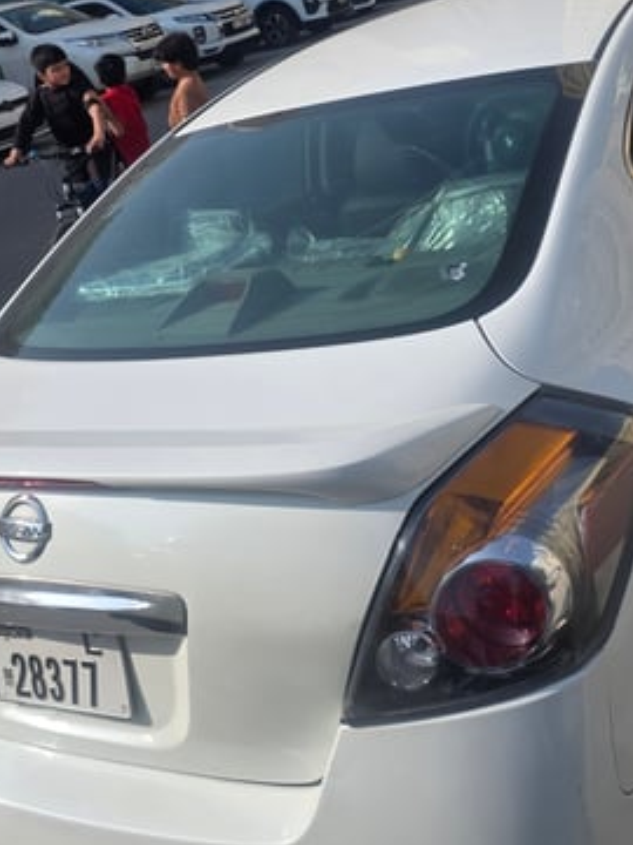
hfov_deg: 29.6
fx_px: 1195
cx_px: 375
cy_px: 291
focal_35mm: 49
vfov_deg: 38.5
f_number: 1.7
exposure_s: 1/6150
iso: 80
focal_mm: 6.3
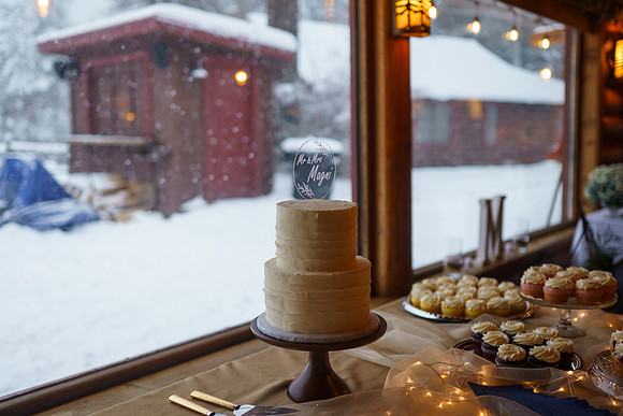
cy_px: 208
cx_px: 313
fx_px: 642
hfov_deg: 51.8
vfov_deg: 35.9
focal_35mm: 37
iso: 500
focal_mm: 35
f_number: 1.8
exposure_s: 1/250
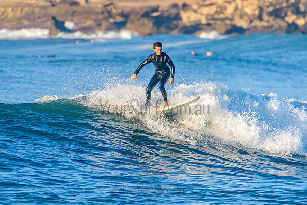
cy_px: 102
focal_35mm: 608
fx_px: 5186
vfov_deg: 2.3
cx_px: 153
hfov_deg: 3.4
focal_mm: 500
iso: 450
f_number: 5.6
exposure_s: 1/2000
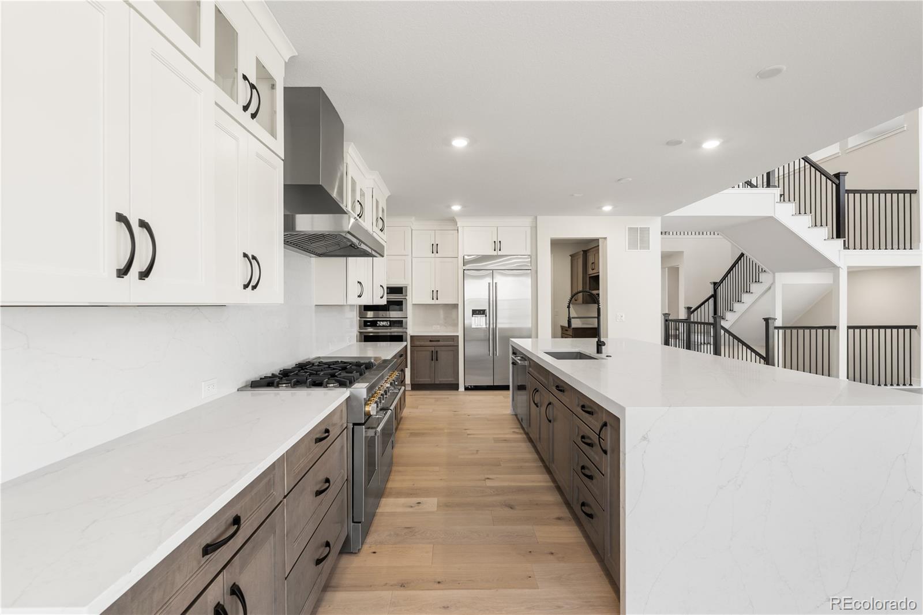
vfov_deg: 73.7
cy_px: 308
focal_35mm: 16
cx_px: 462
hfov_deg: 96.7
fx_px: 410
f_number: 8
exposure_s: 1/13
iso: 400
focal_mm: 16
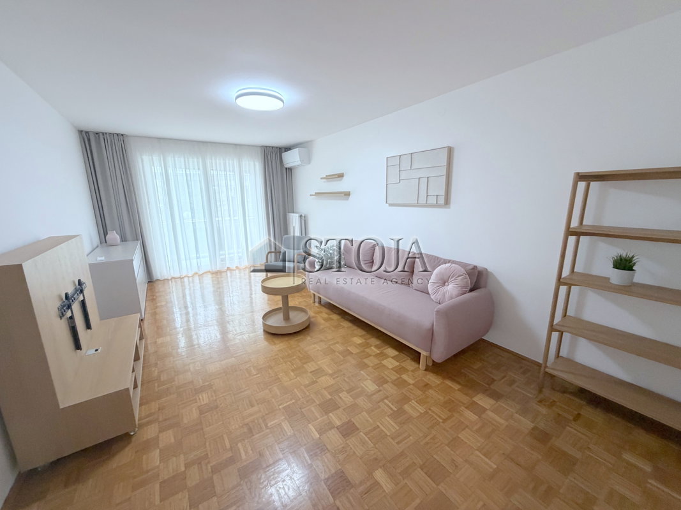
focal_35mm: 14
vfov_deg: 85.7
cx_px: 340
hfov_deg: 102.1
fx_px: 275
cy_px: 255
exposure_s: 1/118
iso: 320
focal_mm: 2.22
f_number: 2.2
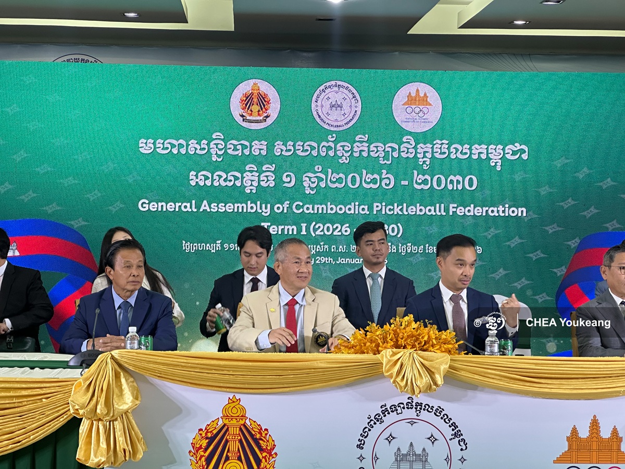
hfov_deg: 25.3
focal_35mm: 77
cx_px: 312
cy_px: 234
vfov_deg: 19.1
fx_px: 1390
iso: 200
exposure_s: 1/50
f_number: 2.8
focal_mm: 9
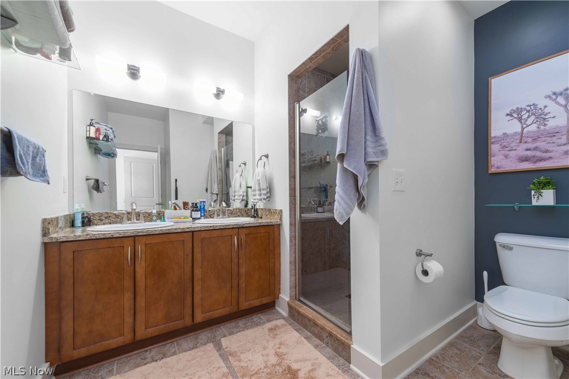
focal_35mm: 14
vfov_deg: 81.1
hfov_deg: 104.3
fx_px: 221
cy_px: 190
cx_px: 284
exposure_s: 1/60
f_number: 8
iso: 125
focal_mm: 14
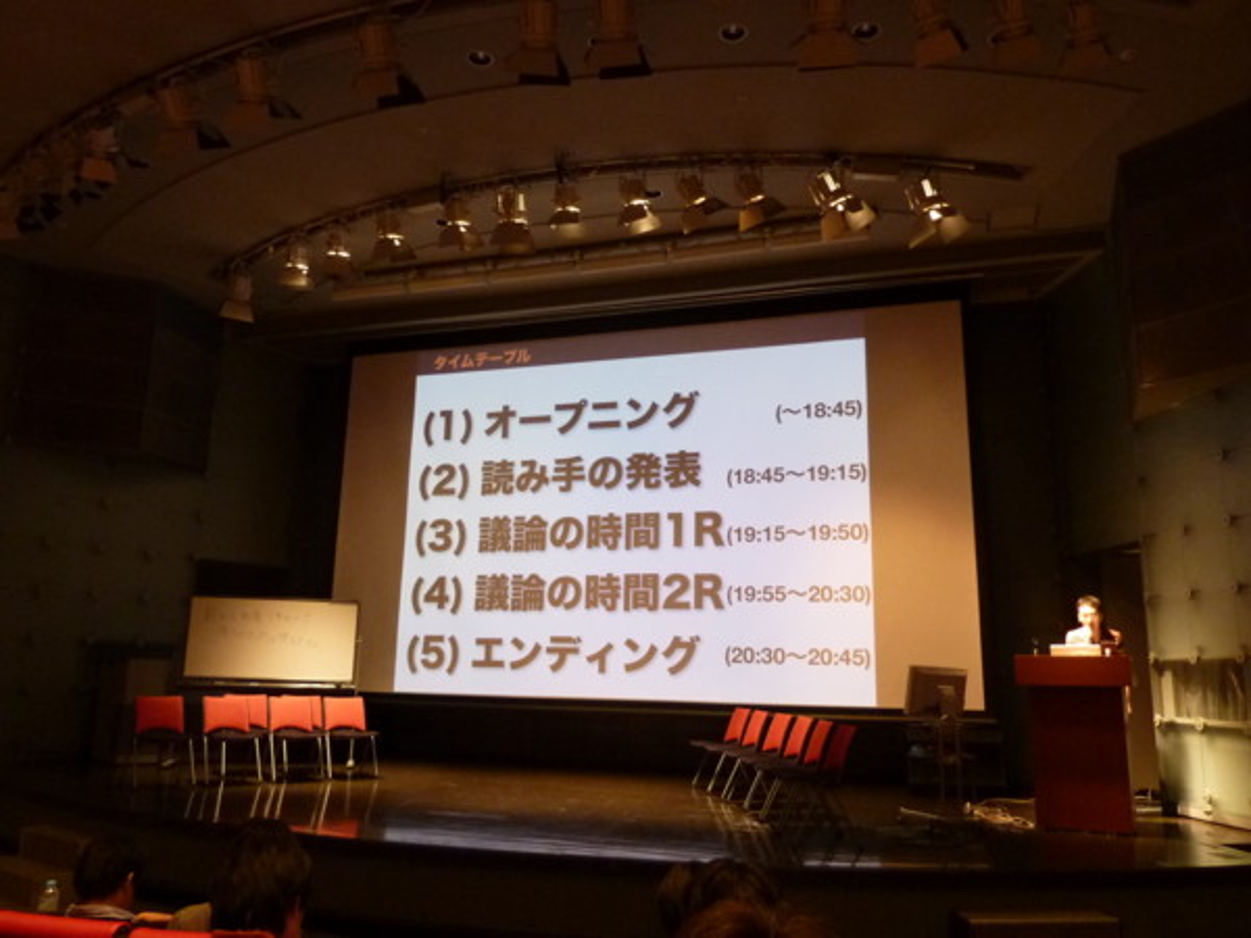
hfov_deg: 69.4
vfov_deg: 54.9
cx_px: 626
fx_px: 903
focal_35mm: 25
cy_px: 469
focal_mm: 4.1
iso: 400
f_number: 3.3
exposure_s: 1/25
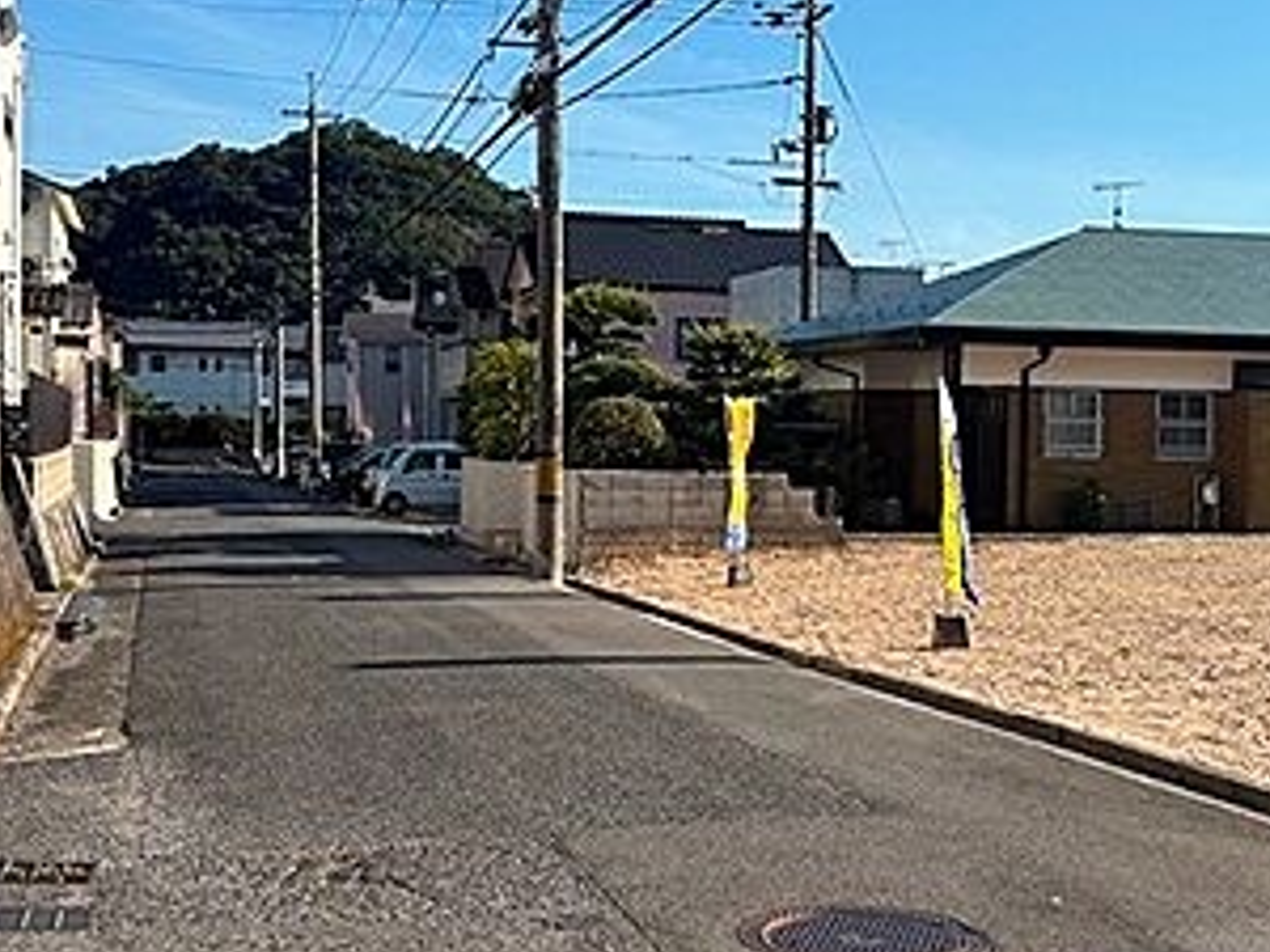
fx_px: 1908
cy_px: 461
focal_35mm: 52
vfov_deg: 28.0
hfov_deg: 36.7
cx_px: 749
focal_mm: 5.96
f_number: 1.6
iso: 50
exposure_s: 1/3205
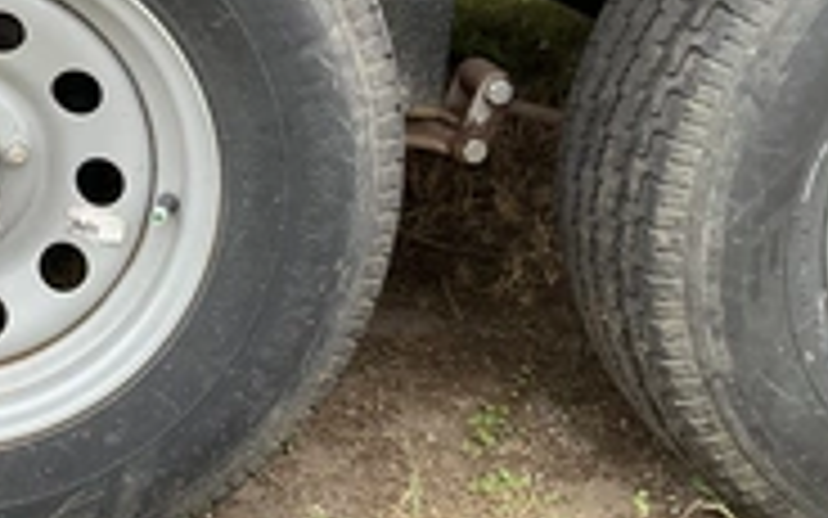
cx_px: -40
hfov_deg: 28.3
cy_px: 108
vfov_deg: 19.2
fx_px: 1512
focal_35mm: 67
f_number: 1.8
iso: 32
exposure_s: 1/122
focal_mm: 3
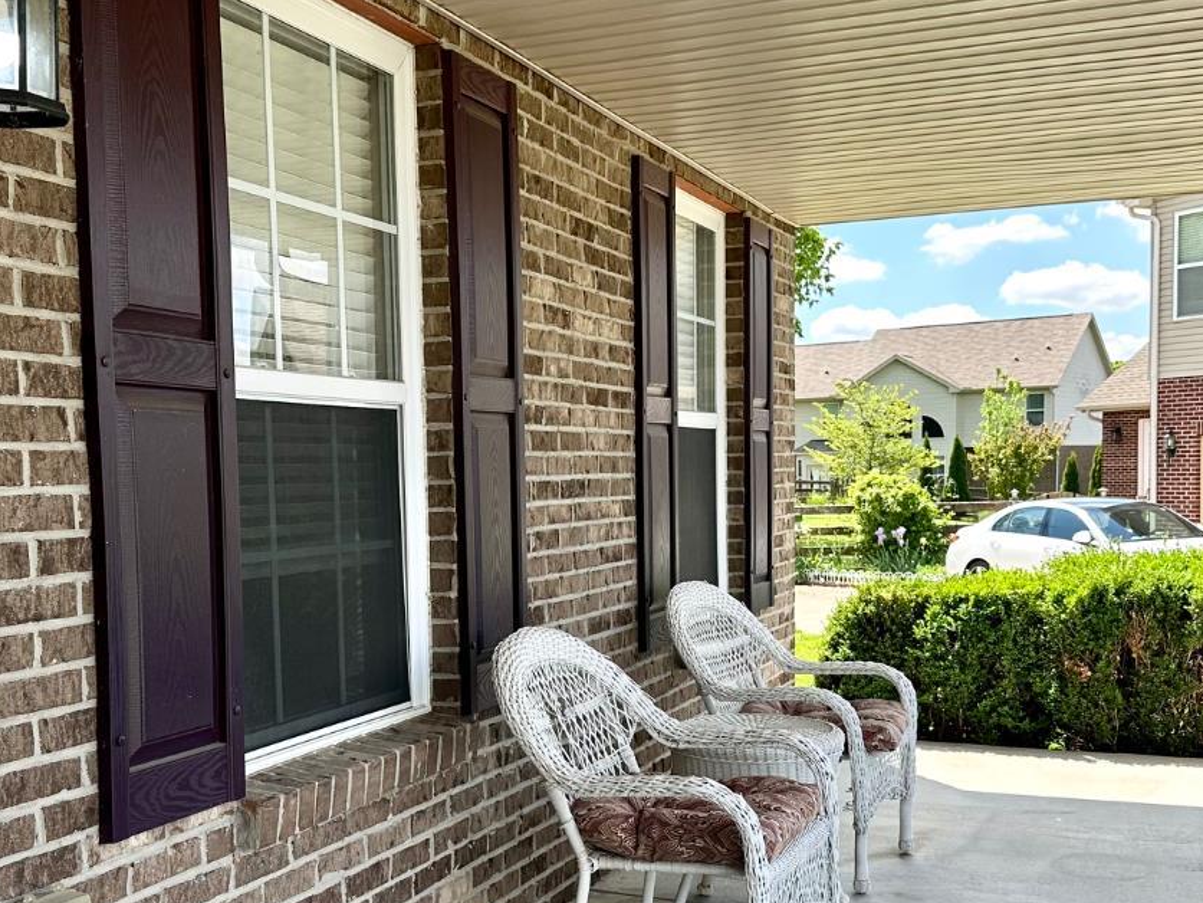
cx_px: 563
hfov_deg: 43.8
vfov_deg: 33.4
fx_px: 1495
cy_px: 576
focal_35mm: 43
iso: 80
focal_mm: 6.86
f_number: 1.78
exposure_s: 1/918
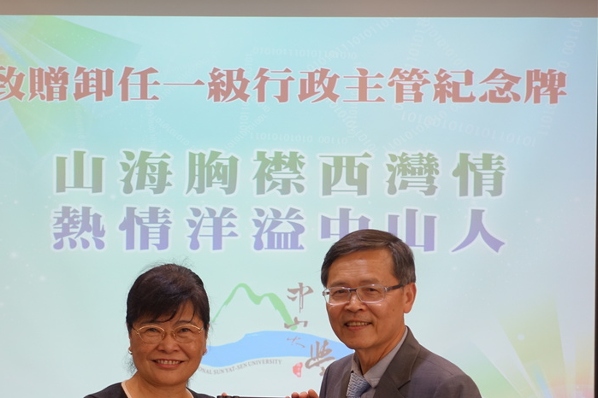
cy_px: 325
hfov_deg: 25.6
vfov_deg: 17.1
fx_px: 1312
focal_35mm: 79
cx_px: 230
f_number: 2.8
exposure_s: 1/60
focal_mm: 16.84
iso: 125
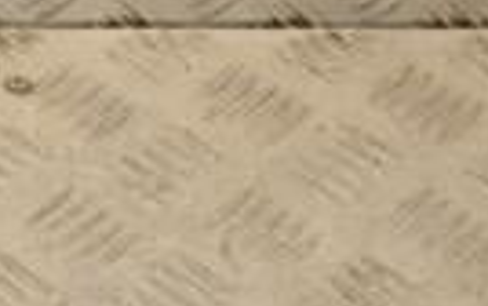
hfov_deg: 12.6
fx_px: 2183
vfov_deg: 7.7
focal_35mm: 164
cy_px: 583
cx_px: -33
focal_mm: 24
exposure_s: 1/200
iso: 800
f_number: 7.1
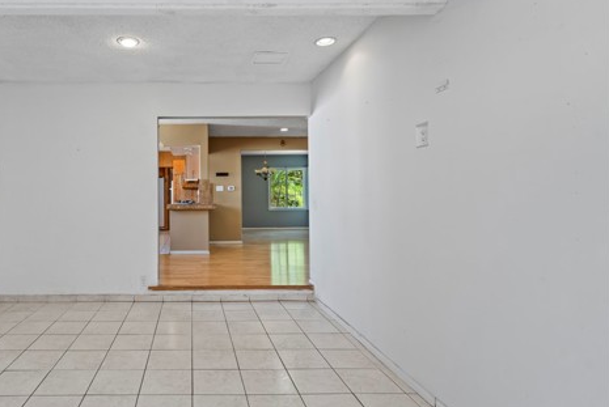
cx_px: 194
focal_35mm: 22
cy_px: 188
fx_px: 373
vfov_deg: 57.3
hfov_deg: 75.6
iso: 1600
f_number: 7.1
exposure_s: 1/25
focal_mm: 16
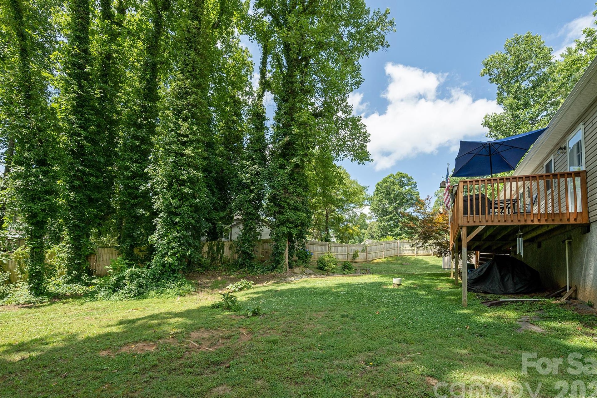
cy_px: 201
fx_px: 249
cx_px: 301
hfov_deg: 100.4
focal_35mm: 15
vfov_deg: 77.3
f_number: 7.1
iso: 320
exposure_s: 1/640
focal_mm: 14
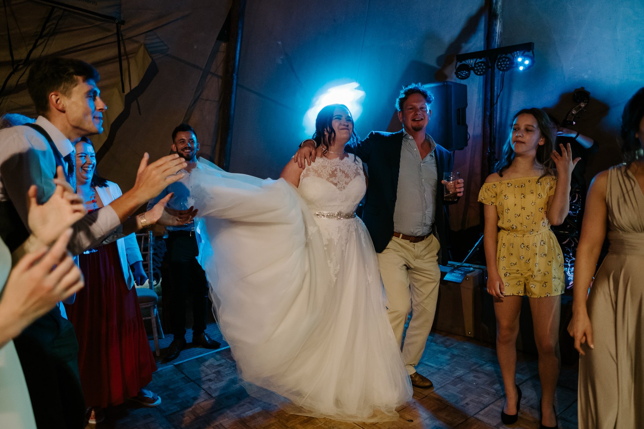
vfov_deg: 51.3
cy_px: 220
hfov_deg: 71.5
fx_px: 447
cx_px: 325
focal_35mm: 25
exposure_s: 1/250
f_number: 1.4
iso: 1250
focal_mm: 16
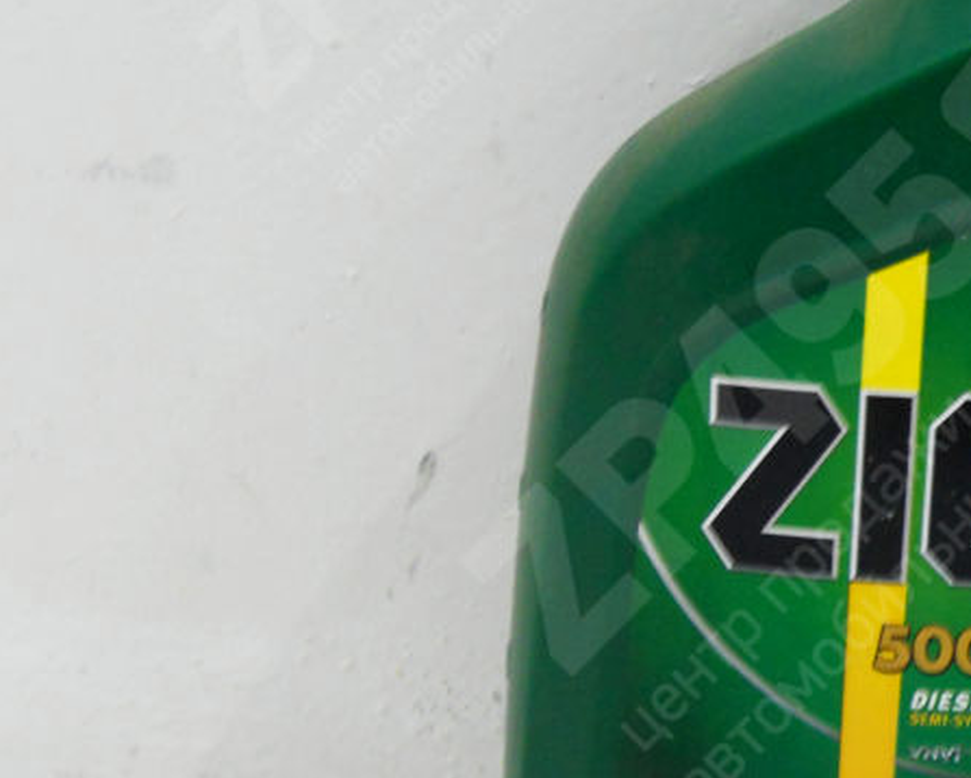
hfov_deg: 22.4
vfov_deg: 18.5
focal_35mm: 83
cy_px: 324
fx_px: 2386
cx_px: 873
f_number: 3.9
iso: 250
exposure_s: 1/30
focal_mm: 6.9
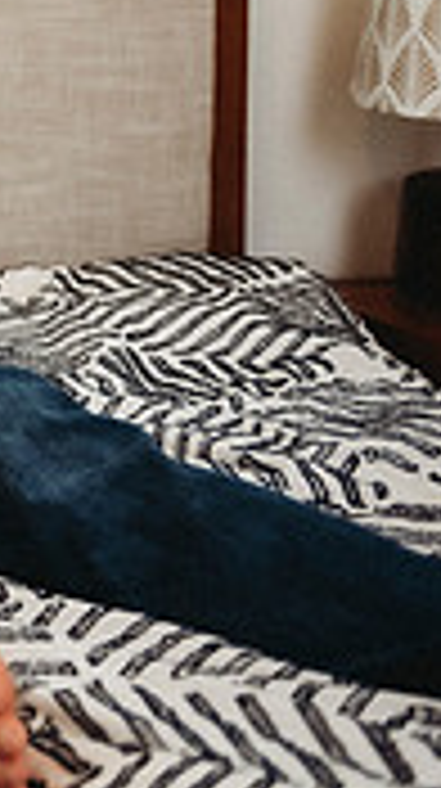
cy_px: -29
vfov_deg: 17.3
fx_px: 2524
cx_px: -837
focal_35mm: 121
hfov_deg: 8.5
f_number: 2.8
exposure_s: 1/125
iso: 800
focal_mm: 34
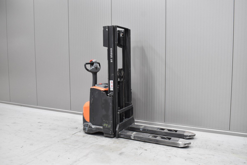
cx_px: 124
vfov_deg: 40.0
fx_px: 226
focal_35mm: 33
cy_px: 82
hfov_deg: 57.2
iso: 1600
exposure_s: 1/30
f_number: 5
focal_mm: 22
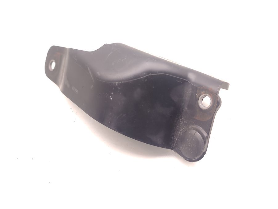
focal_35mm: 34
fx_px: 273
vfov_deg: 41.7
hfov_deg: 53.9
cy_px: 93
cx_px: 143
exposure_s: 1/80
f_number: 1.89
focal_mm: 5.89
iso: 160
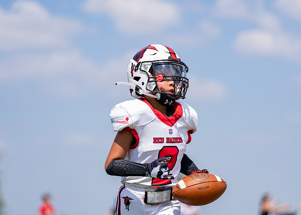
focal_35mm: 152
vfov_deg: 9.4
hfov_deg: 13.2
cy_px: 108
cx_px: 150
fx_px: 1303
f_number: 2.8
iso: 200
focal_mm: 145
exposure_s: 1/3200
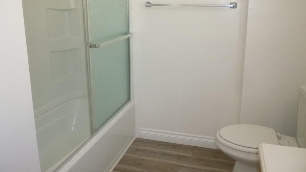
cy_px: 66
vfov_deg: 36.5
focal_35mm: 32
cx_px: 153
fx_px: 260
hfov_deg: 61.0
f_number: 3.3
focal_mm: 5.2
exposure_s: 1/100
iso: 400
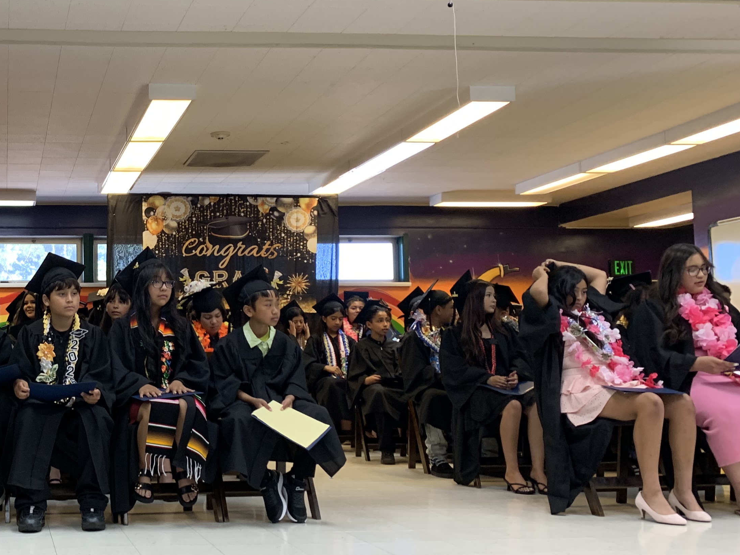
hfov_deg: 37.3
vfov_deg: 30.3
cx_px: 89
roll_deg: +0.2
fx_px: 1026
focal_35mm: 48
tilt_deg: +4.6
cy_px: 286
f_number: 1.8
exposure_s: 1/60
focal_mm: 4.25
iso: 125
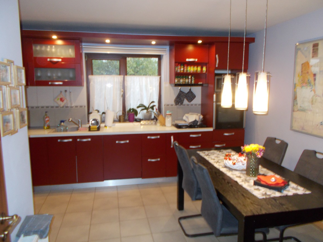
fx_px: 252
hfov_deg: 65.3
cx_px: 165
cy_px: 124
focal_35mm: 27
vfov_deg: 51.4
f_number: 3.2
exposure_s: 1/25
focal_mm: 4.6
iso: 250
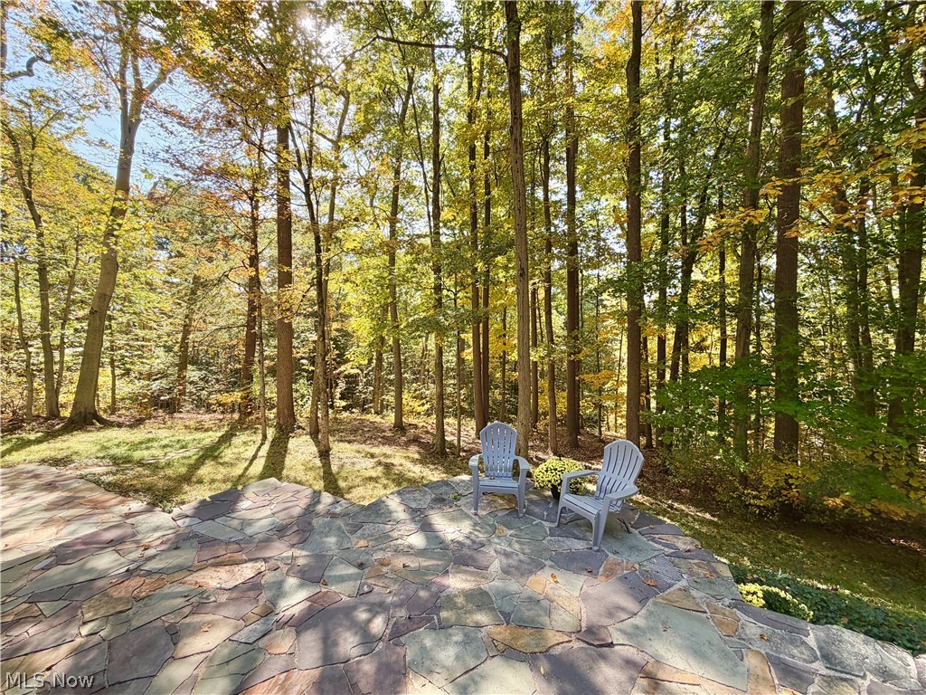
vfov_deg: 85.7
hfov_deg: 102.1
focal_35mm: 14
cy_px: 348
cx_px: 463
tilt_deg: -1.4
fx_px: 375
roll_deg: +0.5
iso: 50
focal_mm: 2.22
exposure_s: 1/196
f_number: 2.2
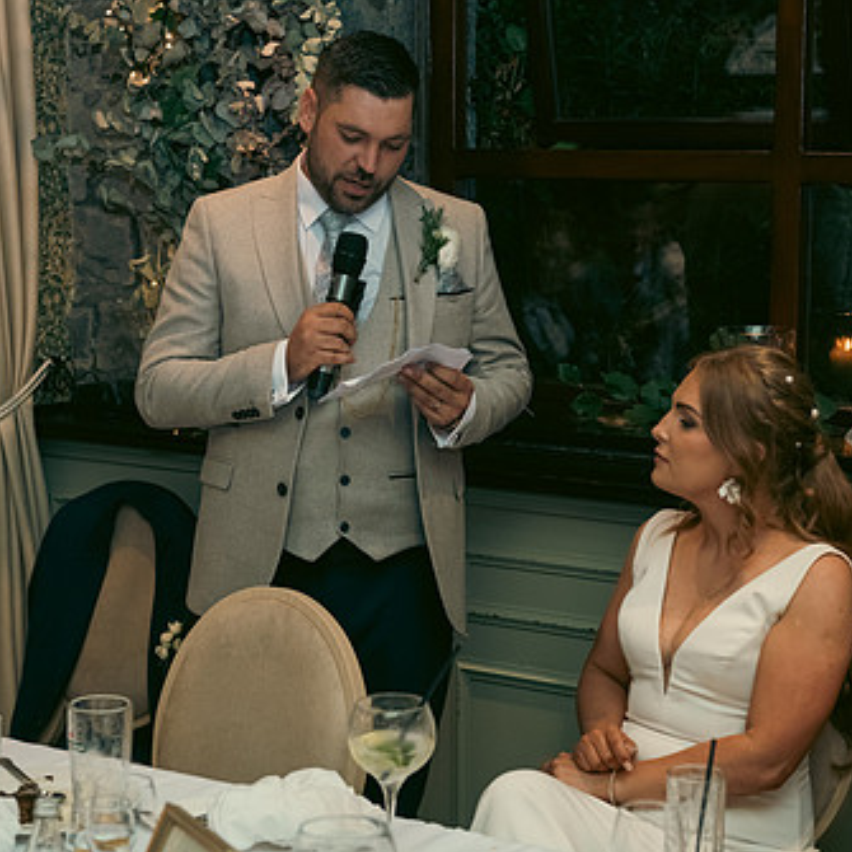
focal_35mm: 81
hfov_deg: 21.4
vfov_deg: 21.4
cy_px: 388
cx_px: 399
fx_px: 2256
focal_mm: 55
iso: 800
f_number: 3.5
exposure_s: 1/160
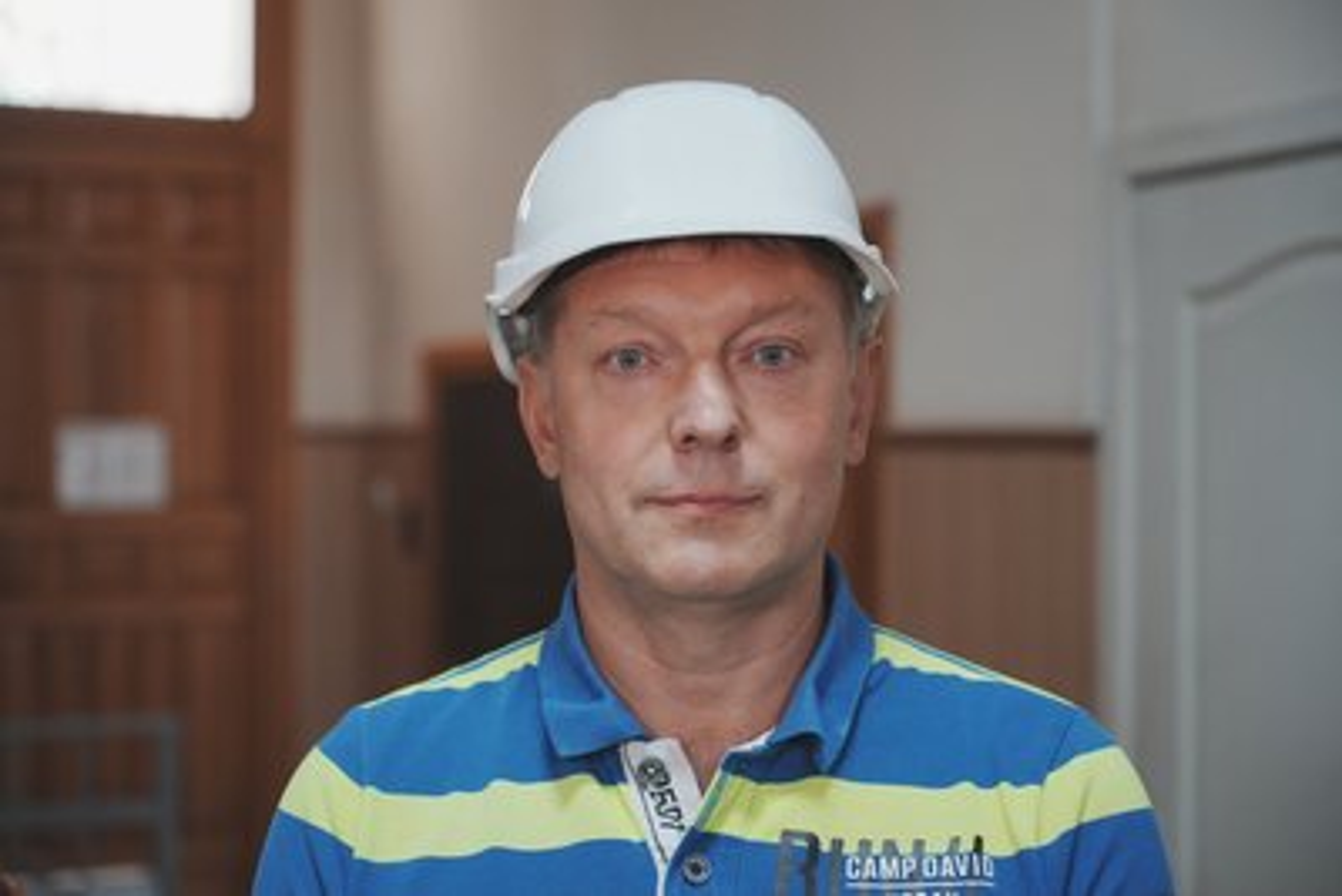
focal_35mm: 59
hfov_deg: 33.9
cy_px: 448
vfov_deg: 23.0
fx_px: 2200
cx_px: 671
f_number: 2.8
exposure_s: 1/200
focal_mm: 59
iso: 1600
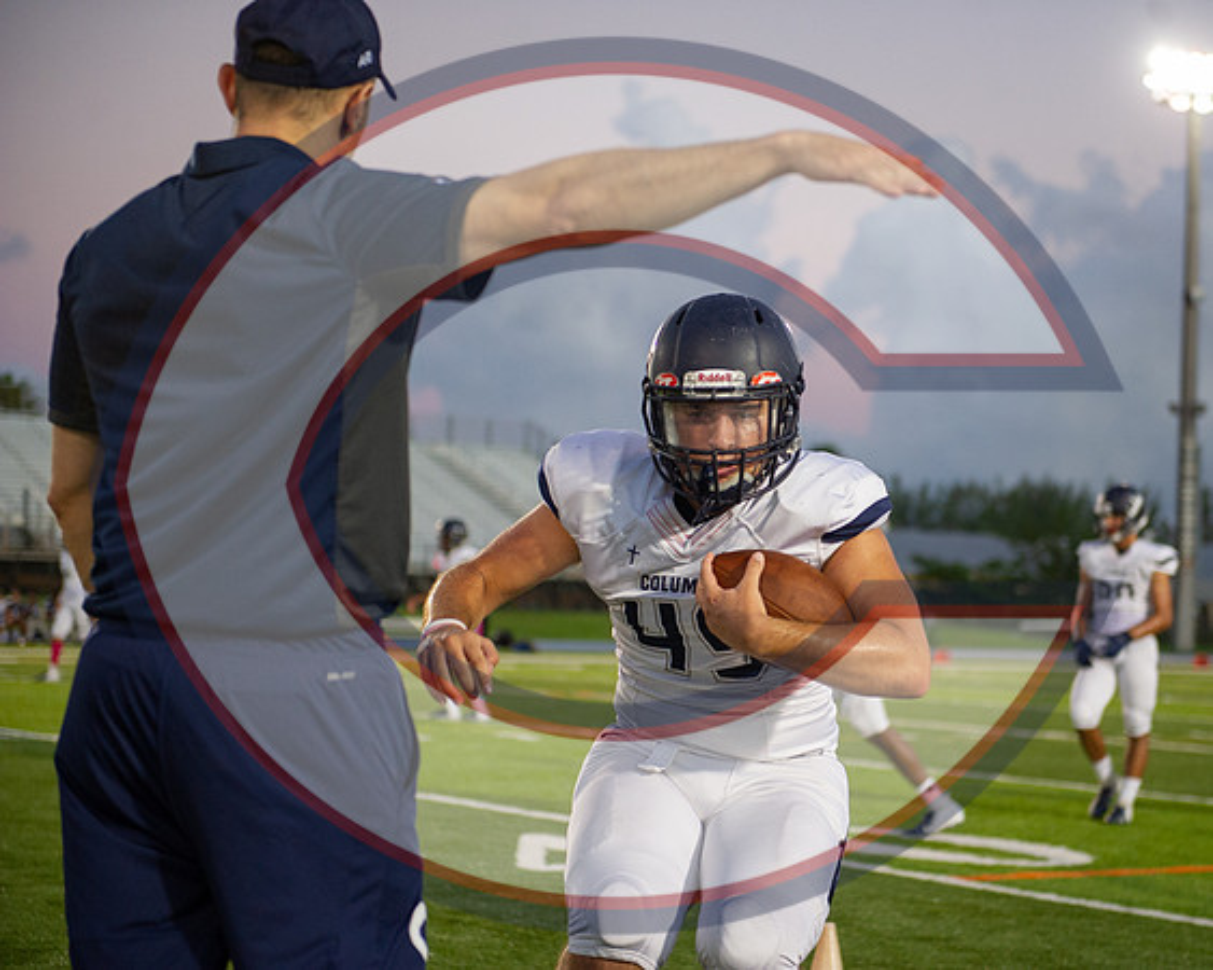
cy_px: 485
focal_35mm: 79
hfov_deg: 24.1
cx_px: 729
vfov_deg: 19.4
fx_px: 2832
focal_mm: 70
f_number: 2.8
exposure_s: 1/800
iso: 2200
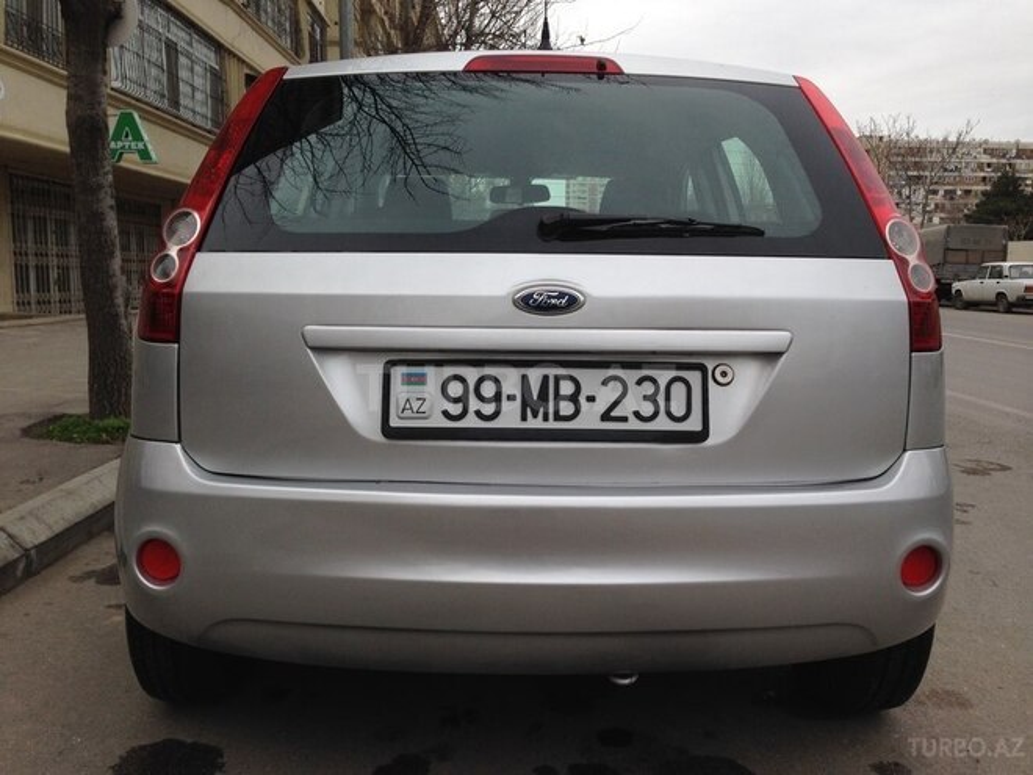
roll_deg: -0.6
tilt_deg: -6.8
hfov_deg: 55.4
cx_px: 516
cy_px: 388
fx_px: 985
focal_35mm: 33
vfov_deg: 42.9
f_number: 2.4
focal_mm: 4.12
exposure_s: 1/384
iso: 50
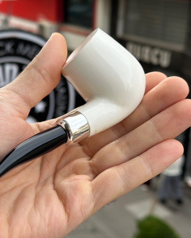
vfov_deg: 30.0
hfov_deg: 24.0
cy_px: 119
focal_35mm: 63
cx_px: 49
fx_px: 445
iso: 64
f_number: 1.78
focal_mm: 6.86
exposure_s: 1/371
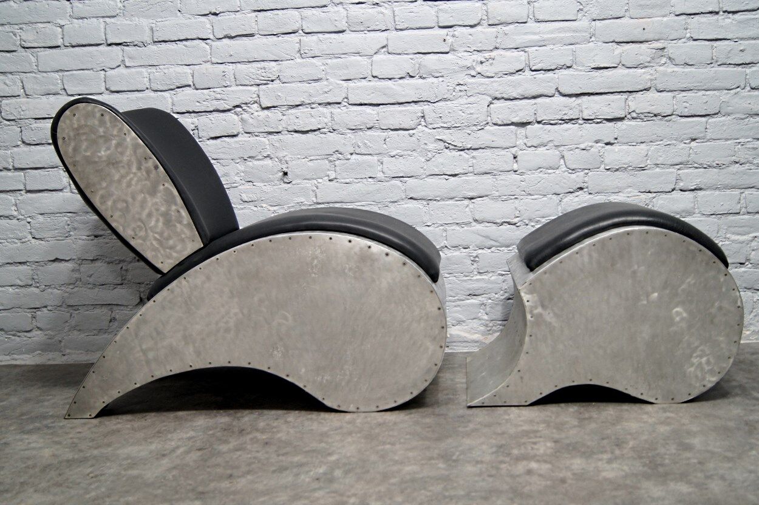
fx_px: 822
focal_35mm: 39
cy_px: 252
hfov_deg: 49.6
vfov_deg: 34.2
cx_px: 380
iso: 400
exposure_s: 1/40
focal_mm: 26
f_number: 4.5
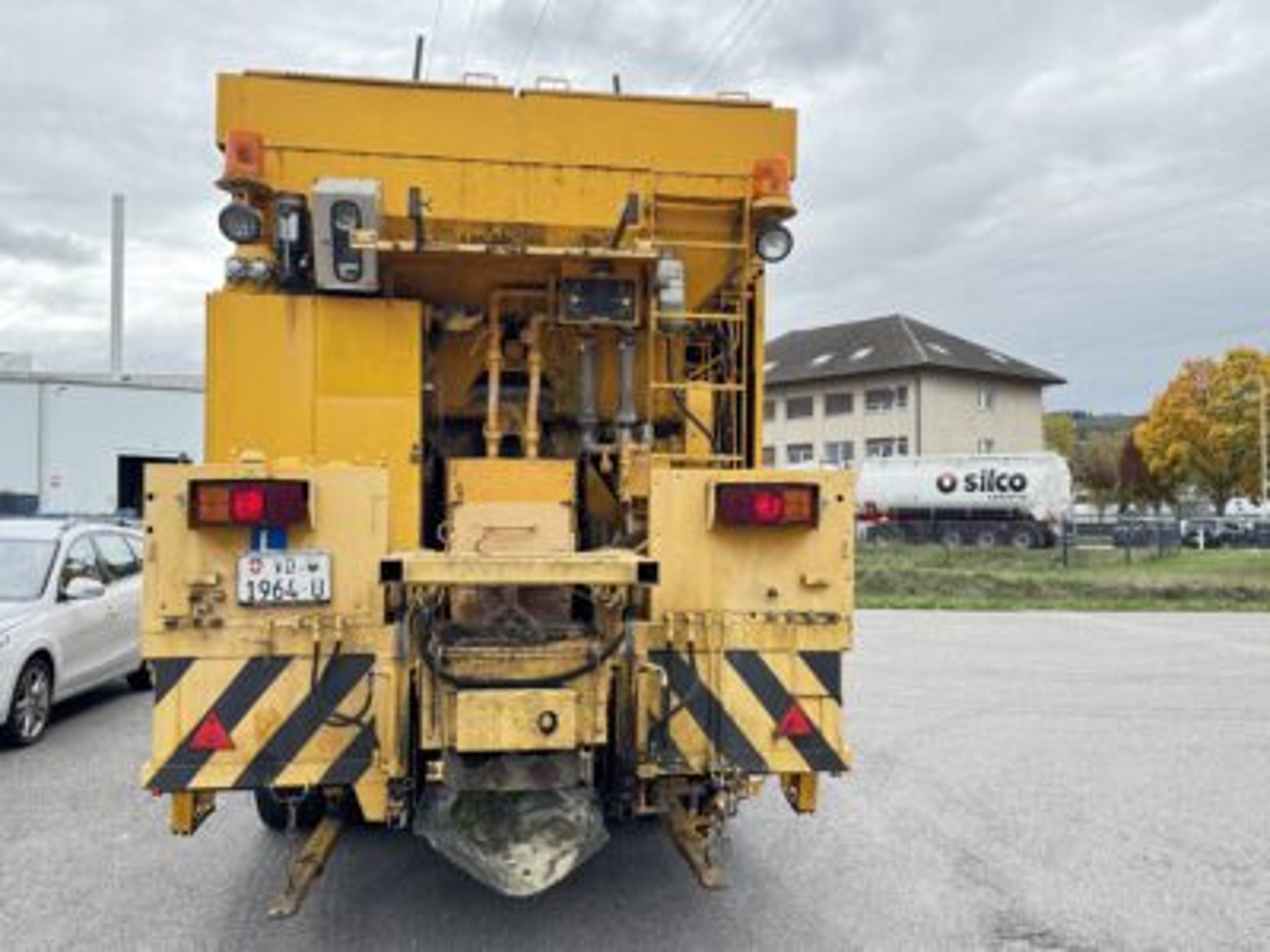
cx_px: 635
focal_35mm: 24
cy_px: 476
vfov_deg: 56.8
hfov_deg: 71.6
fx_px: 881
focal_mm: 6.76
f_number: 1.78
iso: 80
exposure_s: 1/430
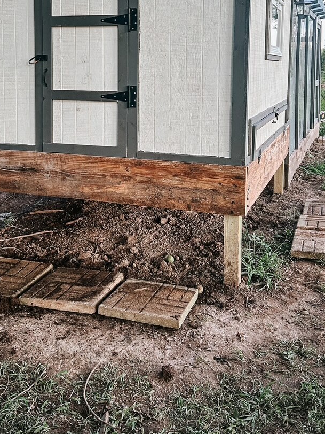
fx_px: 513
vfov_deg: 44.3
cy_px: 110
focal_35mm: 41
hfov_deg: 35.1
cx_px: 146
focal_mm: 5.7
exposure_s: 1/90
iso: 125
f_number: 1.5
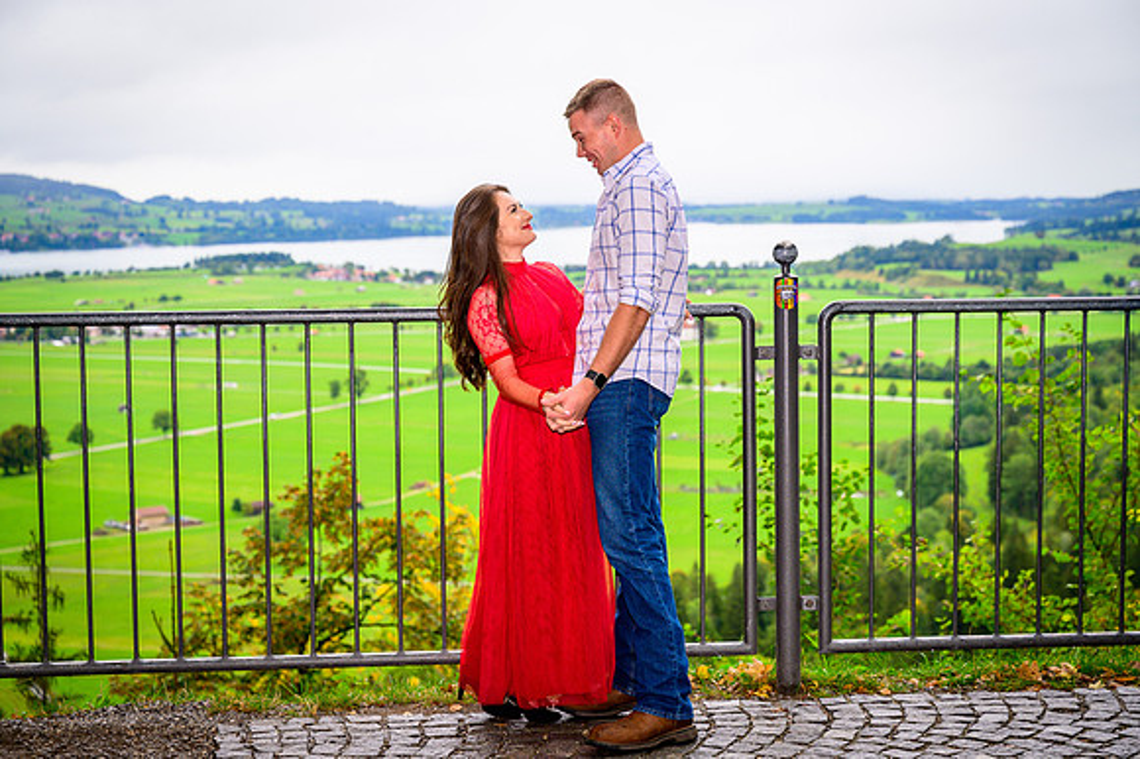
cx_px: 570
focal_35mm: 69
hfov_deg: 29.3
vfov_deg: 19.7
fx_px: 2184
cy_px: 380
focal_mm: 69
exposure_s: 1/640
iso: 400
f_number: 4.5
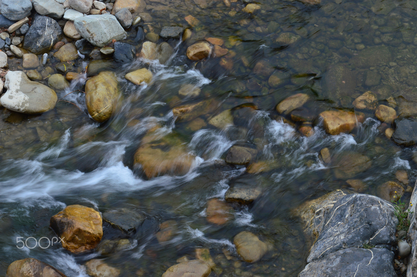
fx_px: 1389
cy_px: 138
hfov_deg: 17.1
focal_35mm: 120
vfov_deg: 11.4
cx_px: 208
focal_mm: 80
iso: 160
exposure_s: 1/10
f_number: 20
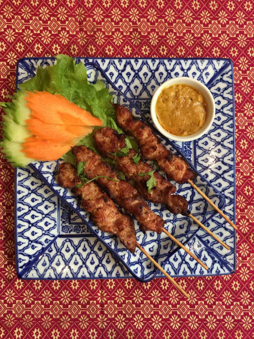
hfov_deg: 48.2
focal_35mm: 29
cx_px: 127
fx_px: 284
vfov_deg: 61.7
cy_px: 170
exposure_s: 1/33
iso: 32
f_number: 2.2
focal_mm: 4.15
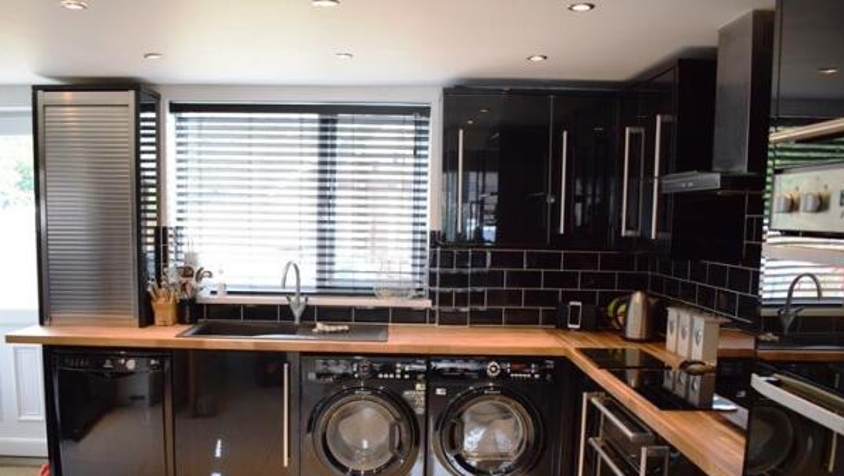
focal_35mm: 31
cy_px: 297
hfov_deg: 62.5
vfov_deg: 37.6
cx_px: 388
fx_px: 694
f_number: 3.5
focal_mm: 18
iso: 1600
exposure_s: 1/125
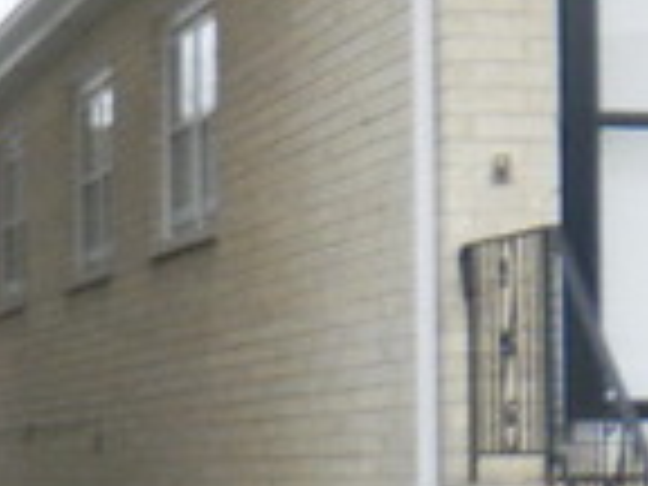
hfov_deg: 9.2
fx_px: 3838
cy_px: 328
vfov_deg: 7.2
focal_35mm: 205
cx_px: 1174
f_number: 4.1
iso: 200
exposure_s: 1/479
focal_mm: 8.3
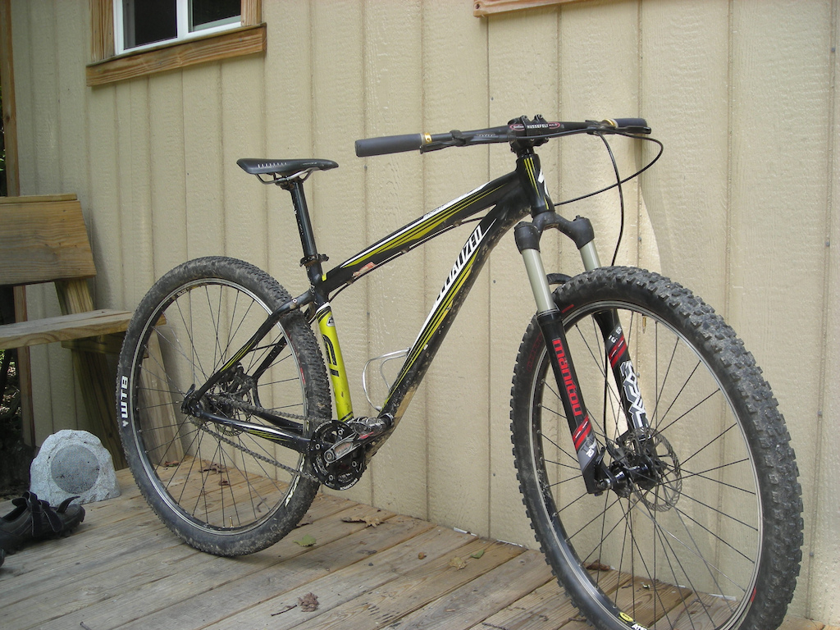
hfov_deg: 49.0
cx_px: 420
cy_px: 315
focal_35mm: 38
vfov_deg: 37.7
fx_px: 922
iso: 50
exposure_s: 1/91.2
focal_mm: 6.3
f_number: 3.2
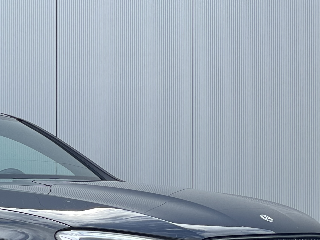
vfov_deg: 11.0
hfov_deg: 14.3
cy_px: 221
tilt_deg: +0.7
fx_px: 1239
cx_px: -46
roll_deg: -0.1
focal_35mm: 134
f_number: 2
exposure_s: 1/282
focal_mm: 6
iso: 25
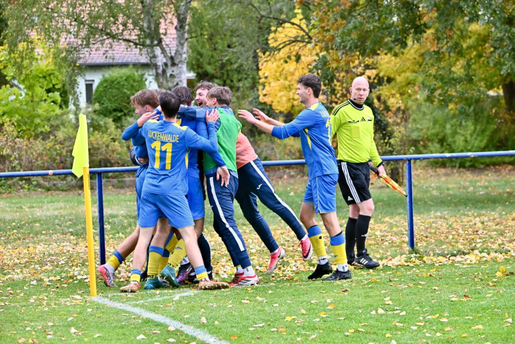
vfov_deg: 11.4
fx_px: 1717
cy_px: 172
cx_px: 258
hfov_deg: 17.1
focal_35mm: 120
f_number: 4.8
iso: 3200
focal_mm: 120
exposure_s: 1/1600
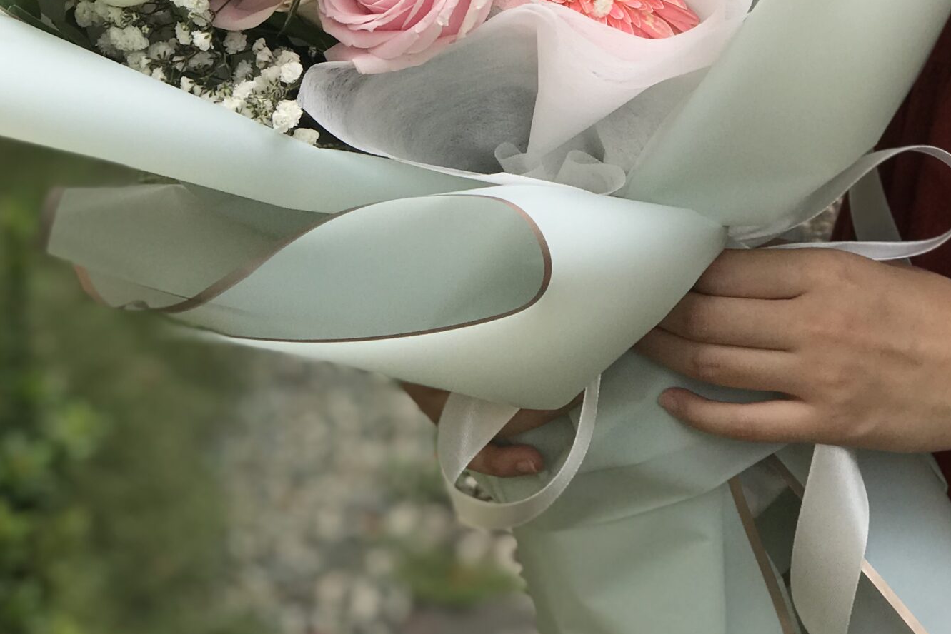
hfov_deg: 17.9
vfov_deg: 11.8
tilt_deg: -12.1
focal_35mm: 114
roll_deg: +0.1
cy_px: -87
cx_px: 457
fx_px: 3012
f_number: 2.8
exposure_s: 1/364
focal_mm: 6.6
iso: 20
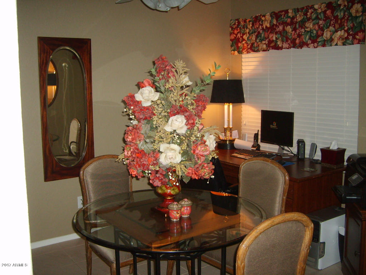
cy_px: 138
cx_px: 183
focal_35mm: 35
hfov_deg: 52.6
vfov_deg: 40.7
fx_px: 370
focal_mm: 5.8
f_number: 2.8
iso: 120
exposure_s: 1/45
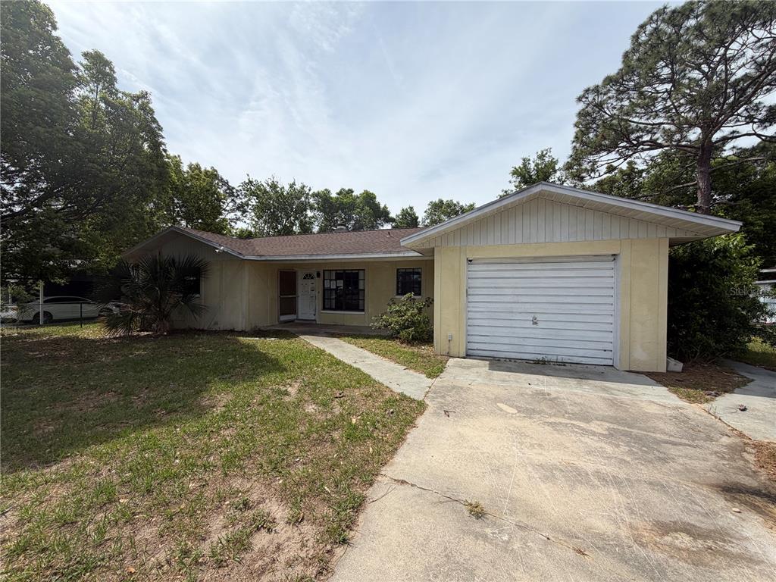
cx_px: 388
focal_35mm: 14
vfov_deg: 85.7
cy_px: 291
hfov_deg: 102.1
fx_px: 314
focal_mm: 2.22
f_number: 2.2
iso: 20
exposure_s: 1/1050
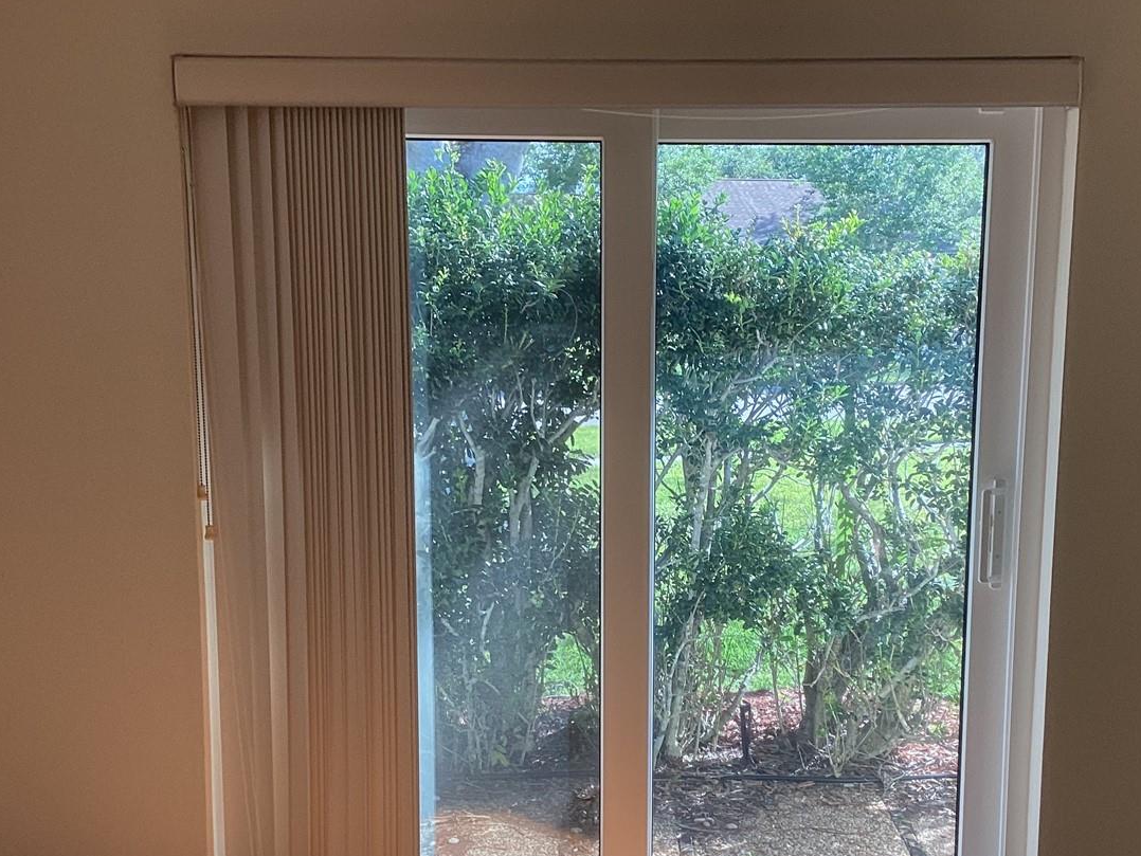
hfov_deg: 41.1
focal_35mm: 46
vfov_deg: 31.4
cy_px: 542
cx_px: 654
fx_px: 1517
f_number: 2.4
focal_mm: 3.3
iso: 50
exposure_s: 1/120
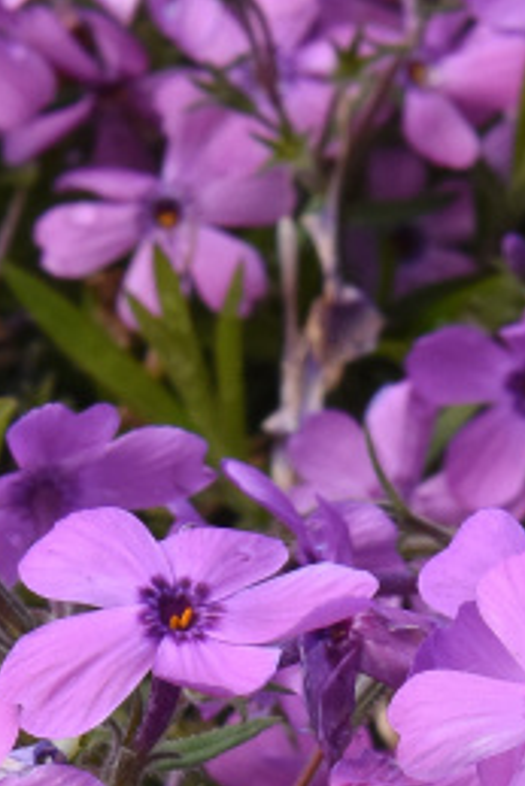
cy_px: 1487
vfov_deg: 5.6
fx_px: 7886
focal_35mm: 361
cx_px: 55
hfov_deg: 3.8
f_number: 16
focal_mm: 52
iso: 800
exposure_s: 1/320
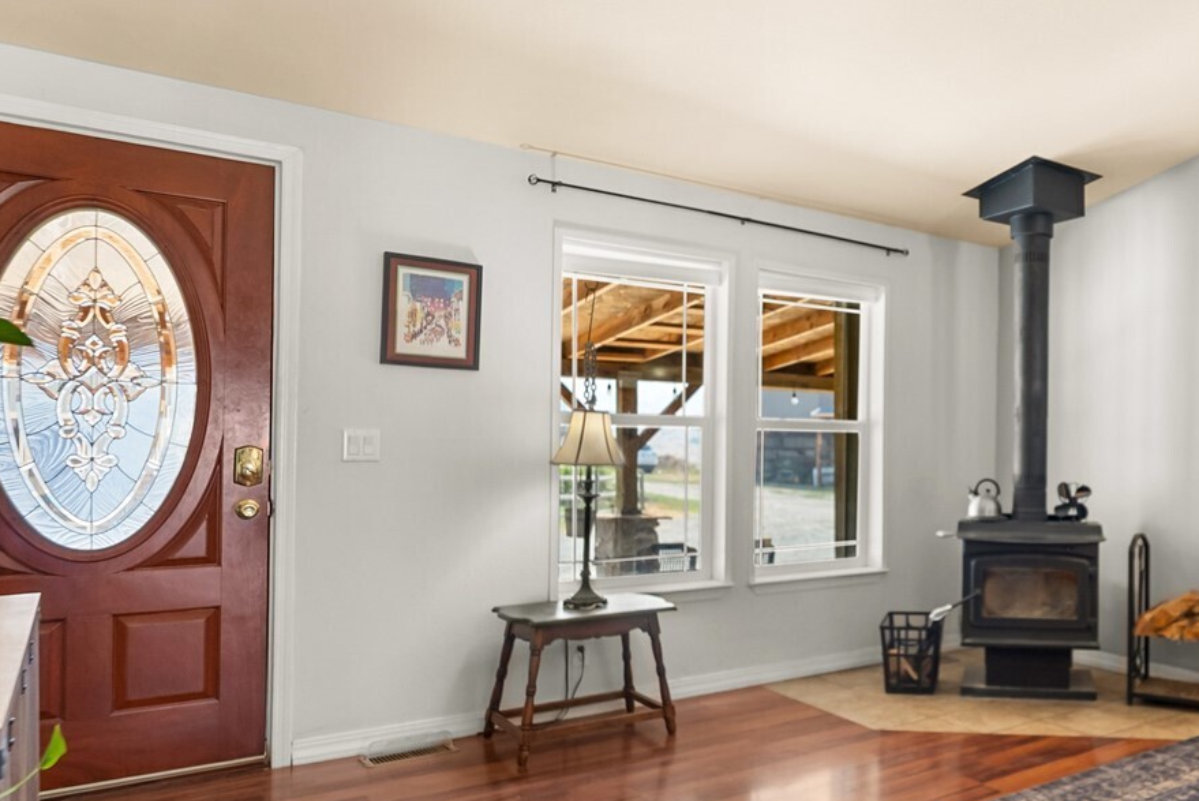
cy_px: 434
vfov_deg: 47.9
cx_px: 934
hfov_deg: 62.5
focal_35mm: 27
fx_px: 900
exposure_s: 1/15
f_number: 2.8
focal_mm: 14
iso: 400
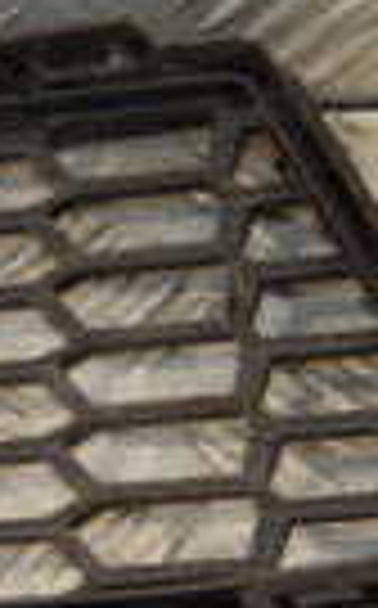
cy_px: 158
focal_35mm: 259
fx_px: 4283
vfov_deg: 8.1
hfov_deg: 4.9
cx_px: -432
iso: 800
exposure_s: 1/200
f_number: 5.6
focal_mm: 38
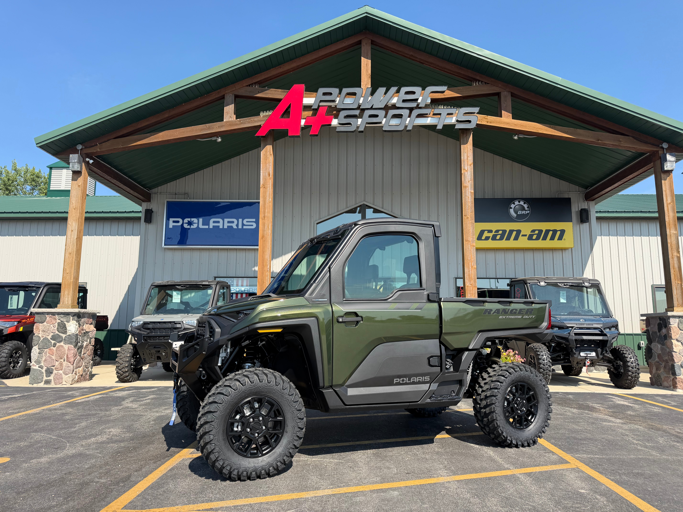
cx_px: 342
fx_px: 474
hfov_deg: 71.6
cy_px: 256
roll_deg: -0.1
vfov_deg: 56.8
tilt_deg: +8.6
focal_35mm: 24
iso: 80
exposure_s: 1/2299
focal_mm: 6.76
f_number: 1.78
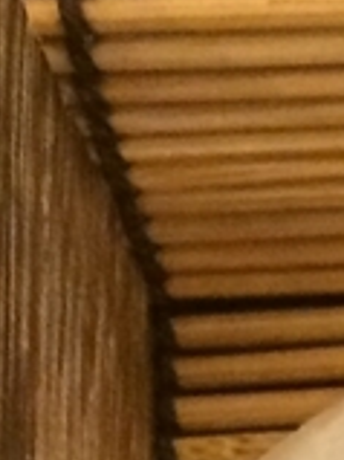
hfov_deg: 5.9
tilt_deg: -65.3
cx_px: 1269
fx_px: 2906
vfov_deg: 8.8
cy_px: 720
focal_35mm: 219
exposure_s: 1/20
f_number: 2.2
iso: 320
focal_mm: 4.15
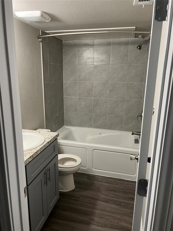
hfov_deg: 53.1
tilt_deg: -13.7
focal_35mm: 26
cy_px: 116
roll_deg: -1.8
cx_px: 86
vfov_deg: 67.3
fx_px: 173
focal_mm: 5.7
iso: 160
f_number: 1.5
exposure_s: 1/60
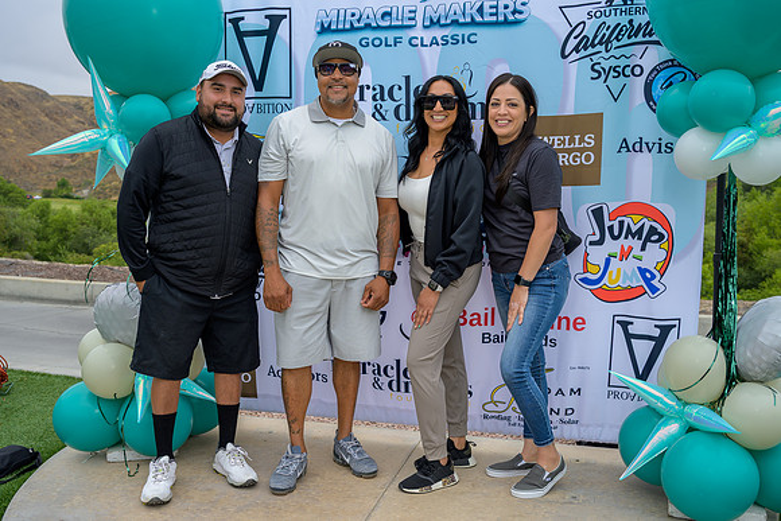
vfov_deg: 36.9
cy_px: 260
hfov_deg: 53.1
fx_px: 781
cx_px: 390
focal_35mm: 36
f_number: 4
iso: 125
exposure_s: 1/200
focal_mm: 36
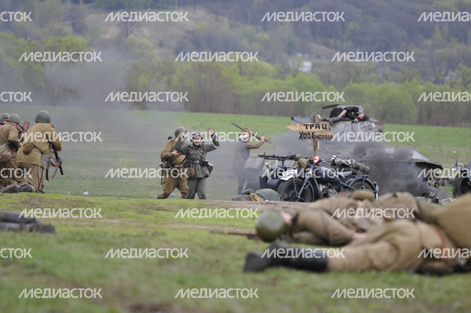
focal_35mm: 300
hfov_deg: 6.9
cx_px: 236
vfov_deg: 4.6
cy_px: 156
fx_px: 3920
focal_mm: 200
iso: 280
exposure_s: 1/320
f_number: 4
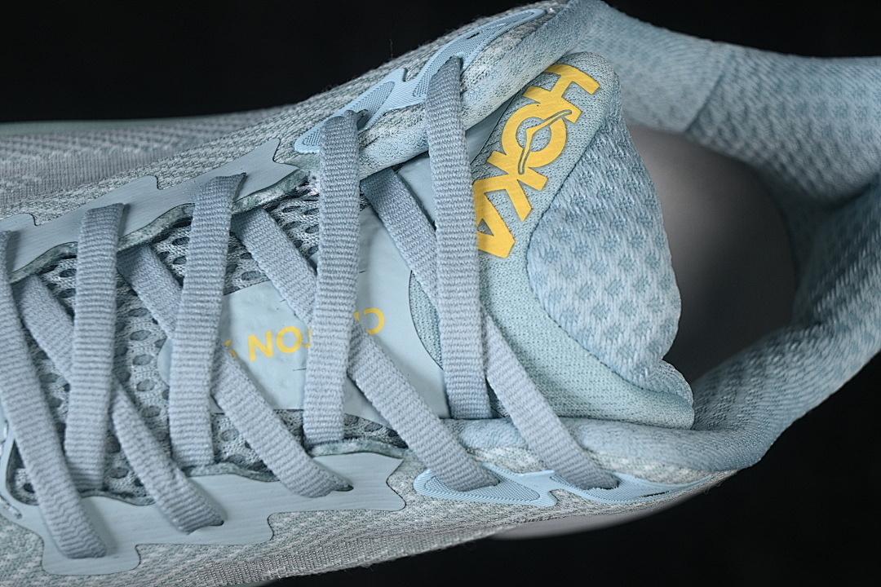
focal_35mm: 75
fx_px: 1835
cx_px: 440
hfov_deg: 27.0
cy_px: 294
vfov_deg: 18.2
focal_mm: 50
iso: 160
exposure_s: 1/80
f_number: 7.1
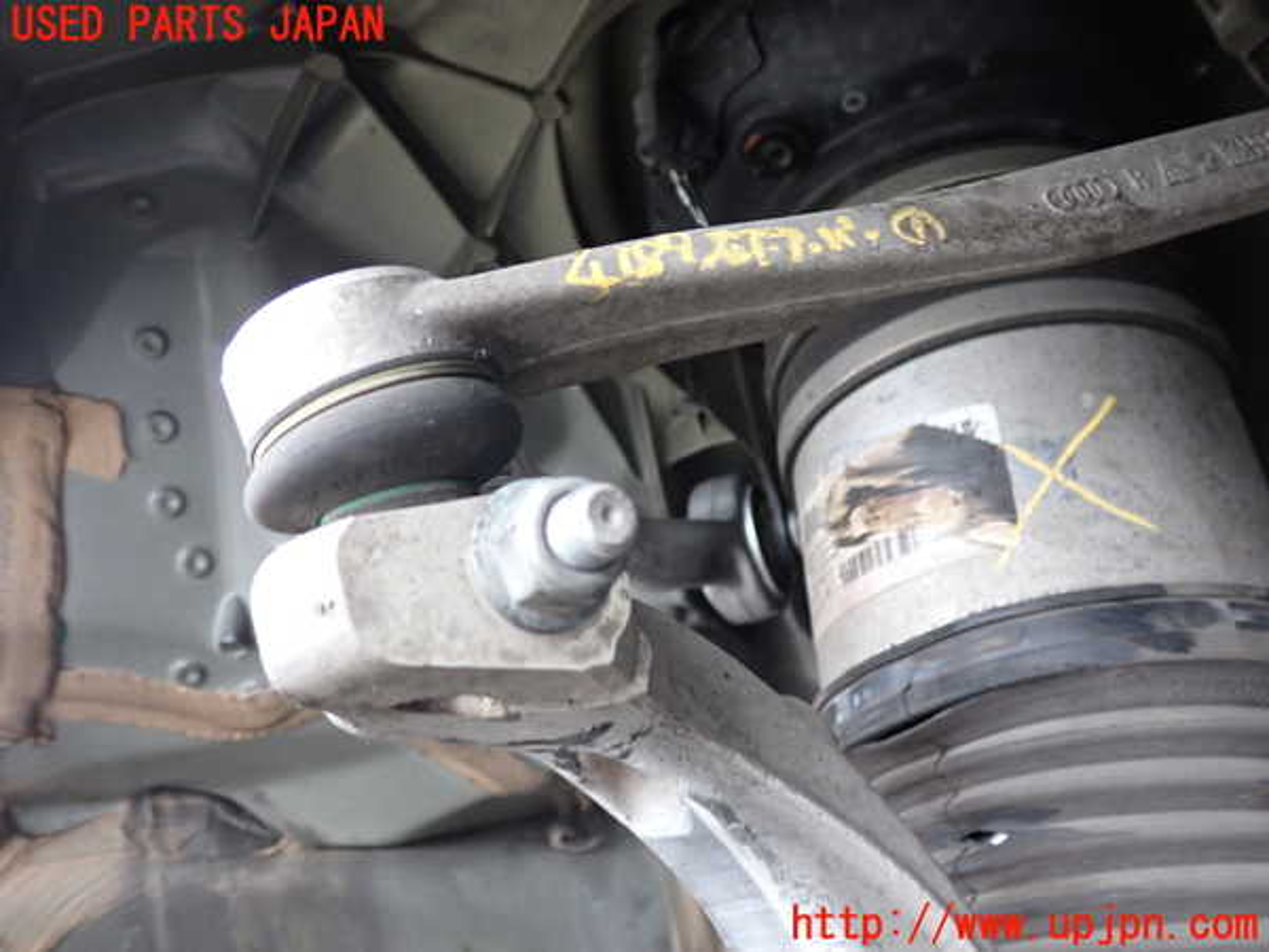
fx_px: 1100
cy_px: 476
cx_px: 634
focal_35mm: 30
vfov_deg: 46.8
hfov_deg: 60.0
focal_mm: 5.4
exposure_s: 1/30
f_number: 2.3
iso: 500
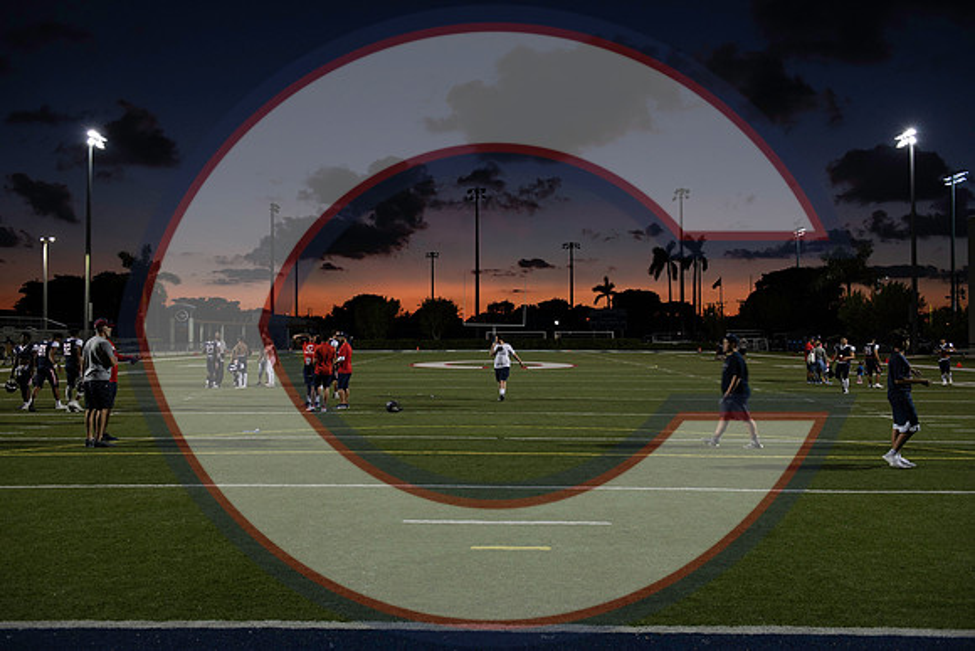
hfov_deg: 58.7
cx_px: 488
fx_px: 867
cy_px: 326
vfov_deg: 41.1
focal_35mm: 32
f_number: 4.5
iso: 320
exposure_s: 1/30
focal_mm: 32
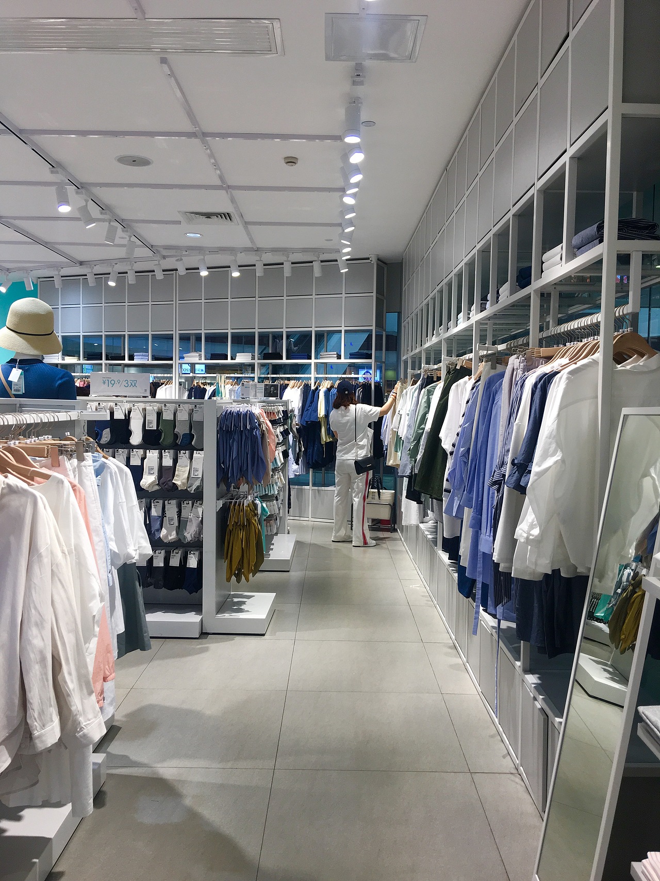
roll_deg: -1.1
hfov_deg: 48.2
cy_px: 440
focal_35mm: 29
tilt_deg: -1.7
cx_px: 330
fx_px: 737
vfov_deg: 61.7
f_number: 2.2
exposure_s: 1/100
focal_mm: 4.15
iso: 32
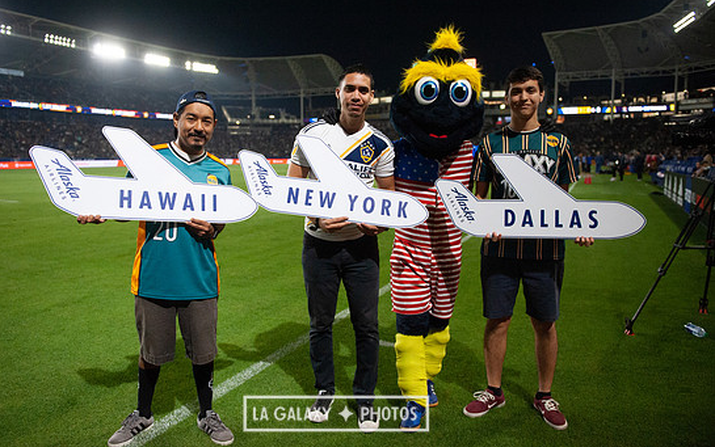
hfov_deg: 70.3
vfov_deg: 47.6
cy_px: 216
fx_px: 507
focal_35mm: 26
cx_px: 336
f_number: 2.8
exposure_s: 1/3200
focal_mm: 24
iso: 2500
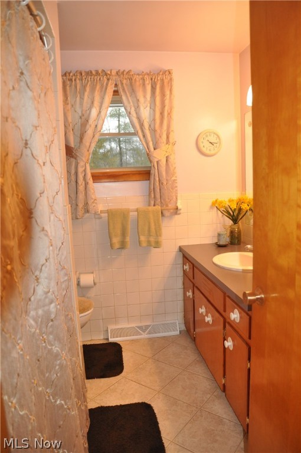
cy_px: 226
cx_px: 150
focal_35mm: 26
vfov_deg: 70.5
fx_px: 321
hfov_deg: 50.3
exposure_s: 1/60
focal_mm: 17
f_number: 2.8
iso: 800
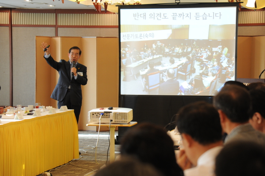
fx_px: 882
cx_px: 132
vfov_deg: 11.4
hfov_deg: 17.1
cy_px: 88
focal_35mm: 120
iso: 2000
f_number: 5
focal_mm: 120
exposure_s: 1/100
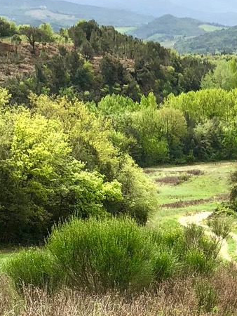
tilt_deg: -16.1
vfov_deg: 17.6
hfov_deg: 13.5
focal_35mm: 108
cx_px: 232
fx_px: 985
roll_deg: +0.3
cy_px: 339
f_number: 1.8
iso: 20
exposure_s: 1/1656
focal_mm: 4
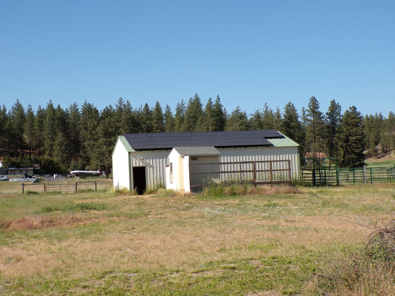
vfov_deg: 26.1
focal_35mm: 56
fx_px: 639
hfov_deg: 34.3
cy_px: 148
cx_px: 198
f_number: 5.5
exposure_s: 1/420
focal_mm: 10.1
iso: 100
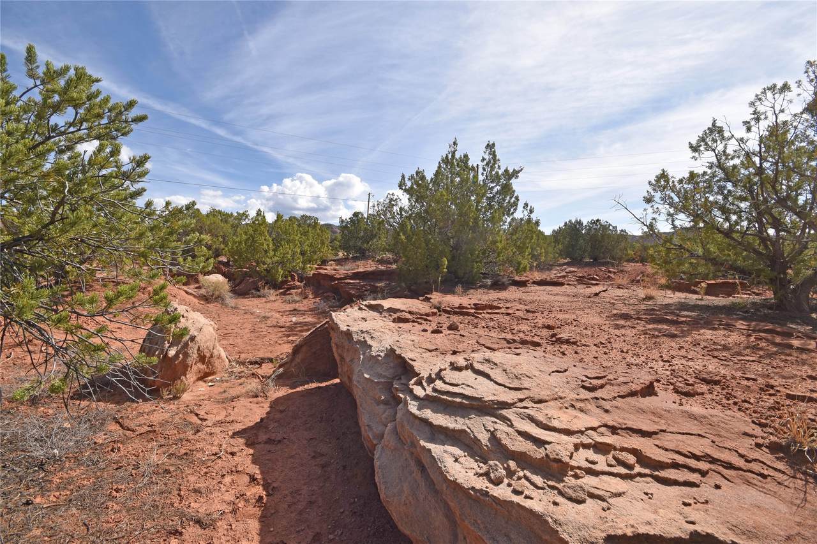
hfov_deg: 100.4
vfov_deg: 77.3
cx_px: 408
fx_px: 340
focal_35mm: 15
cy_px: 272
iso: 200
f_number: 9
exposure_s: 1/320
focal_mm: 10
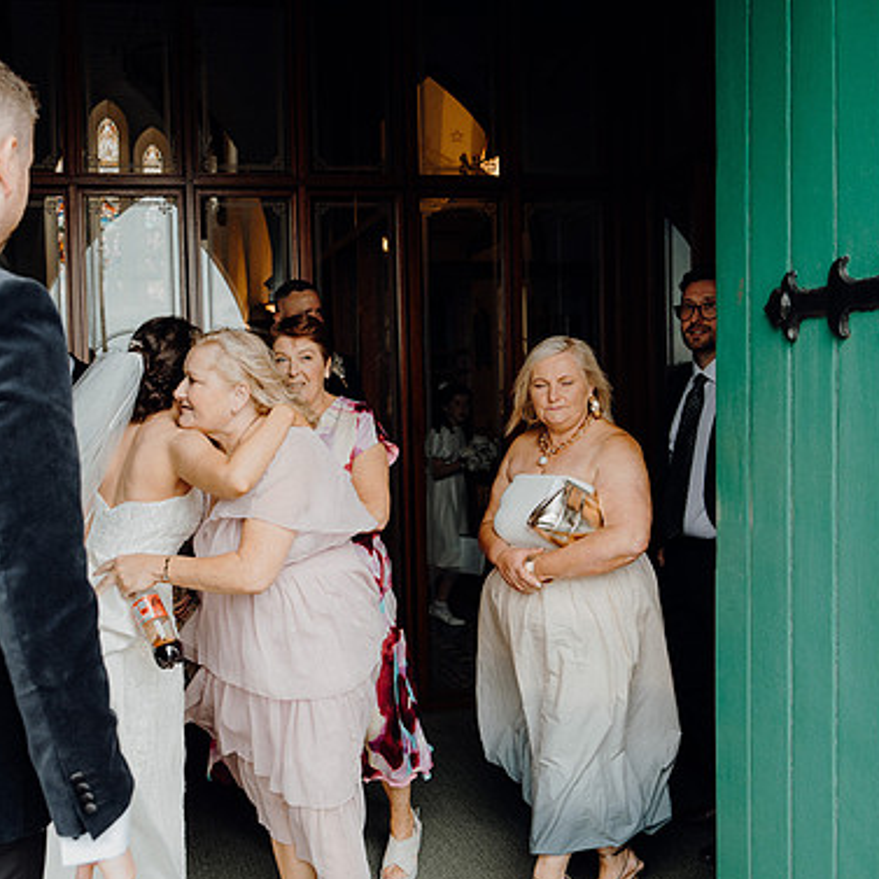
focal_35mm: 34
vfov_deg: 48.4
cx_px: 259
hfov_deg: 47.3
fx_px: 977
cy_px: 449
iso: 400
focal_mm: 26
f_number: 3.5
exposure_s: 1/200
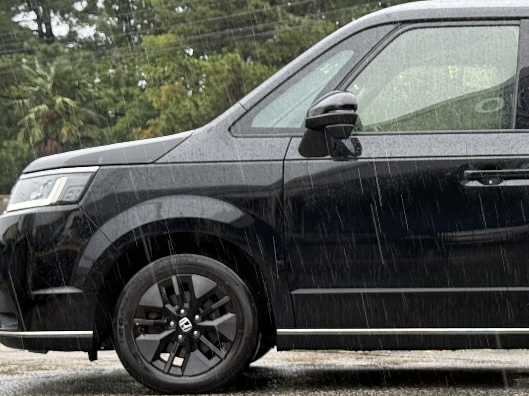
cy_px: 170
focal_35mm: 108
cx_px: 498
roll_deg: +0.0
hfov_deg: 17.9
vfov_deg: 13.7
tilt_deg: +2.3
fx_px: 1650
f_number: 1.78
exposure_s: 1/121
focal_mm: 6.76
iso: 50
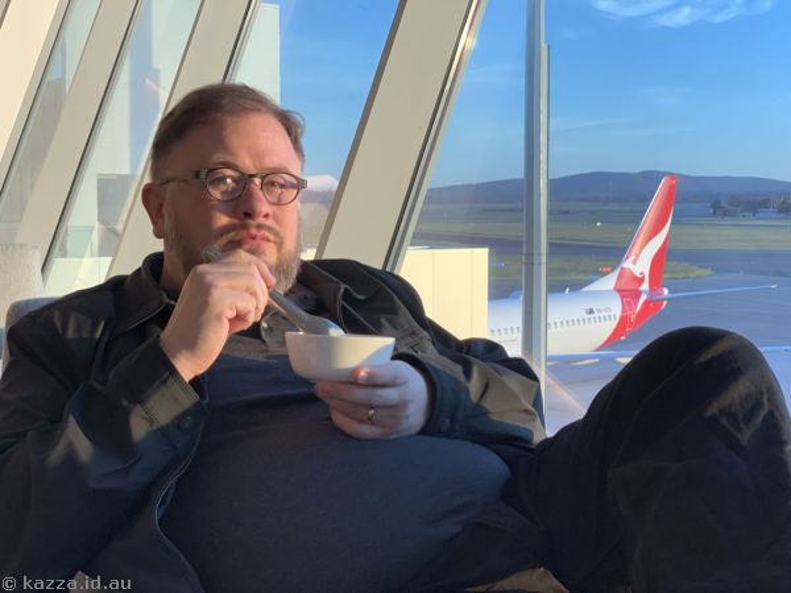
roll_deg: +0.1
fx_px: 1188
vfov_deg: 28.0
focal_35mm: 52
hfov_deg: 36.8
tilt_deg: -1.9
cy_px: 296
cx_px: 396
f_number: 2.4
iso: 50
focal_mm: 6
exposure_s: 1/122
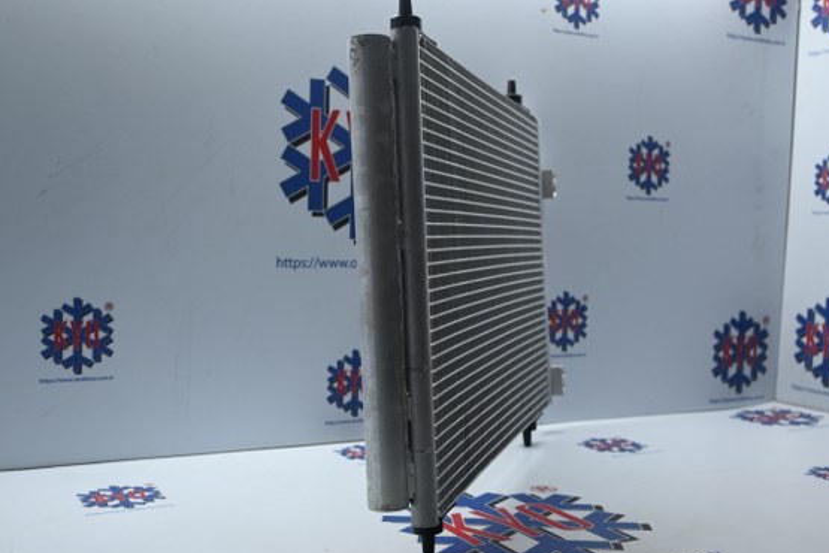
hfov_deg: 47.9
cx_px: 412
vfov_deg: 33.0
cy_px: 274
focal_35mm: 41
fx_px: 933
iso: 180
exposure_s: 1/40
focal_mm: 25
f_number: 4.2
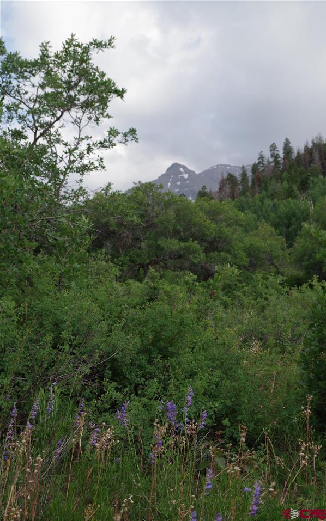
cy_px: 260
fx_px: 754
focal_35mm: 53
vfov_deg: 38.2
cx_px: 173
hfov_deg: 24.4
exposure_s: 1/500
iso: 400
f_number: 5.6
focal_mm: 35
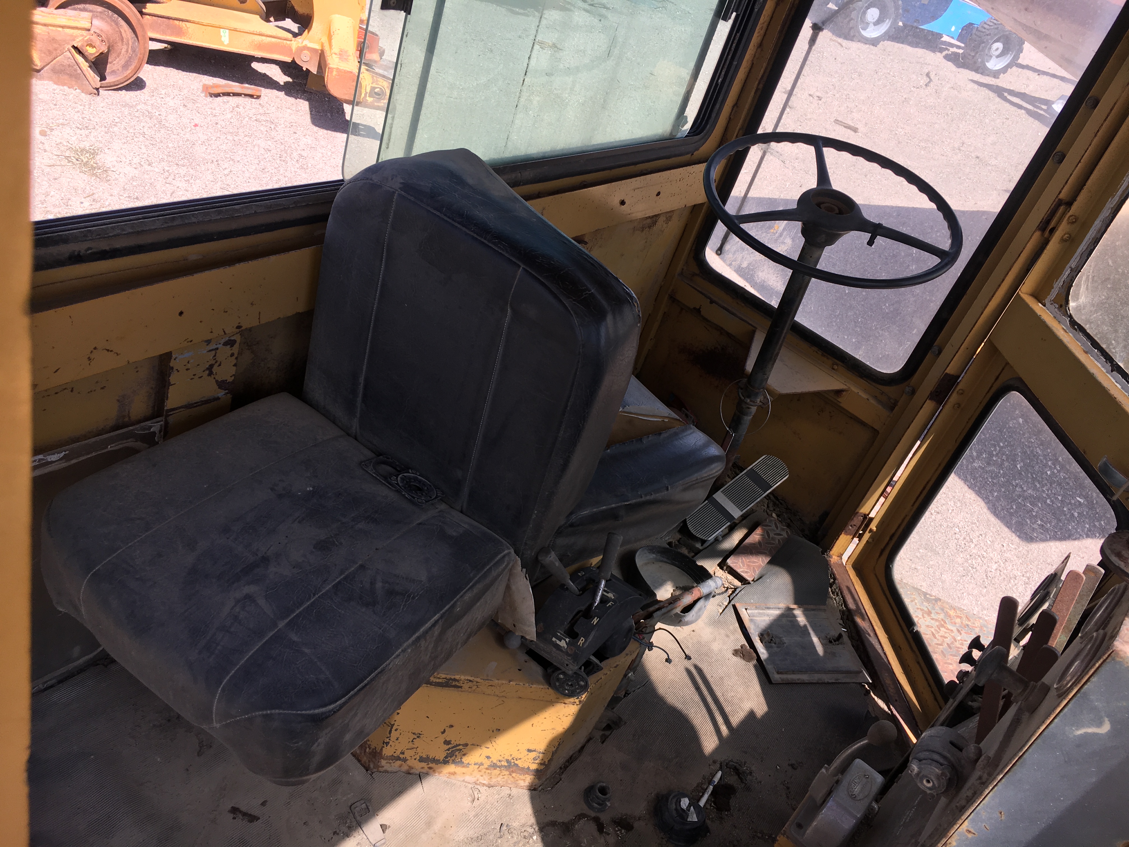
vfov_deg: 48.2
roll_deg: -21.1
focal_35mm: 29
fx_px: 946
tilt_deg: -33.0
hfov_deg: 61.7
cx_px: 564
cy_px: 424
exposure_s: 1/534
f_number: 2.2
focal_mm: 4.15
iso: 25
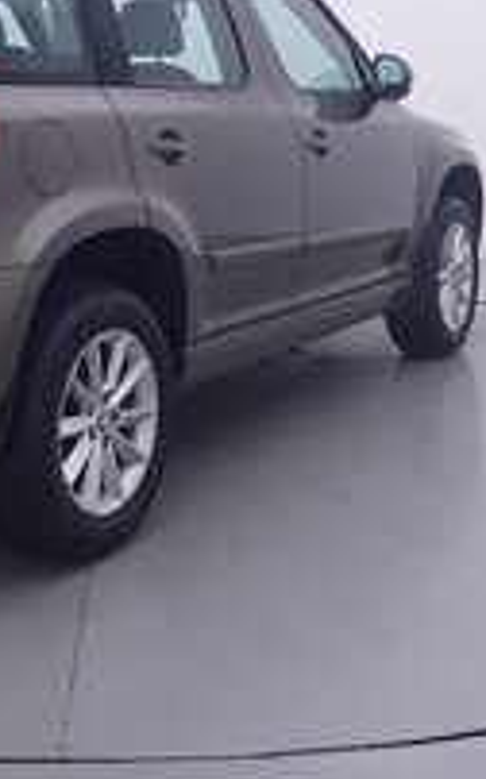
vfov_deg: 31.8
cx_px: 145
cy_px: 133
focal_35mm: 62
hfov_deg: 20.7
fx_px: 1324
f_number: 5
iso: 200
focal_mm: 15
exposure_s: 1/80
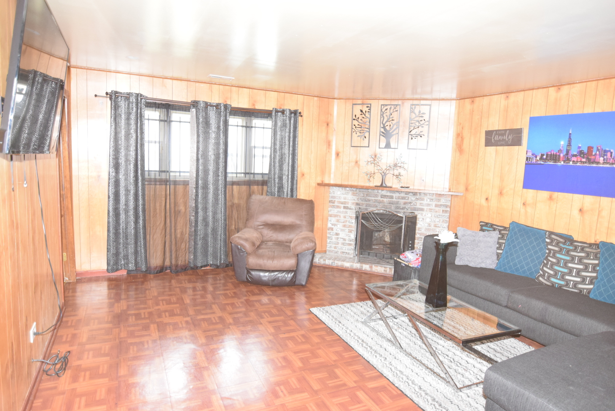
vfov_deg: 59.6
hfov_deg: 81.2
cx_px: 308
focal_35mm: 21
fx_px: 359
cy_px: 206
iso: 2200
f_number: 2.8
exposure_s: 1/60
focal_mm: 14
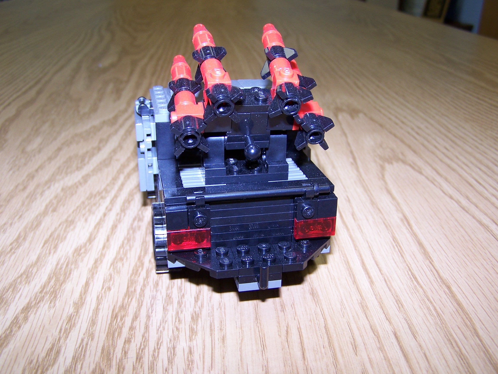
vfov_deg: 37.7
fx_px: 547
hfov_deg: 49.0
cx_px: 249
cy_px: 187
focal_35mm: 38
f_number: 2.8
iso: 80
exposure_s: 1/60
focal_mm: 6.3
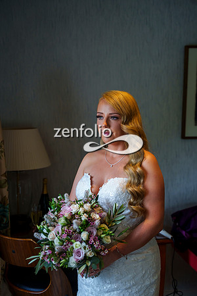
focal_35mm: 51
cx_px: 98
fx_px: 419
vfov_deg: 38.9
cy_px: 148
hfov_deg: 26.5
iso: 800
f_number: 2.8
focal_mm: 51
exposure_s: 1/640
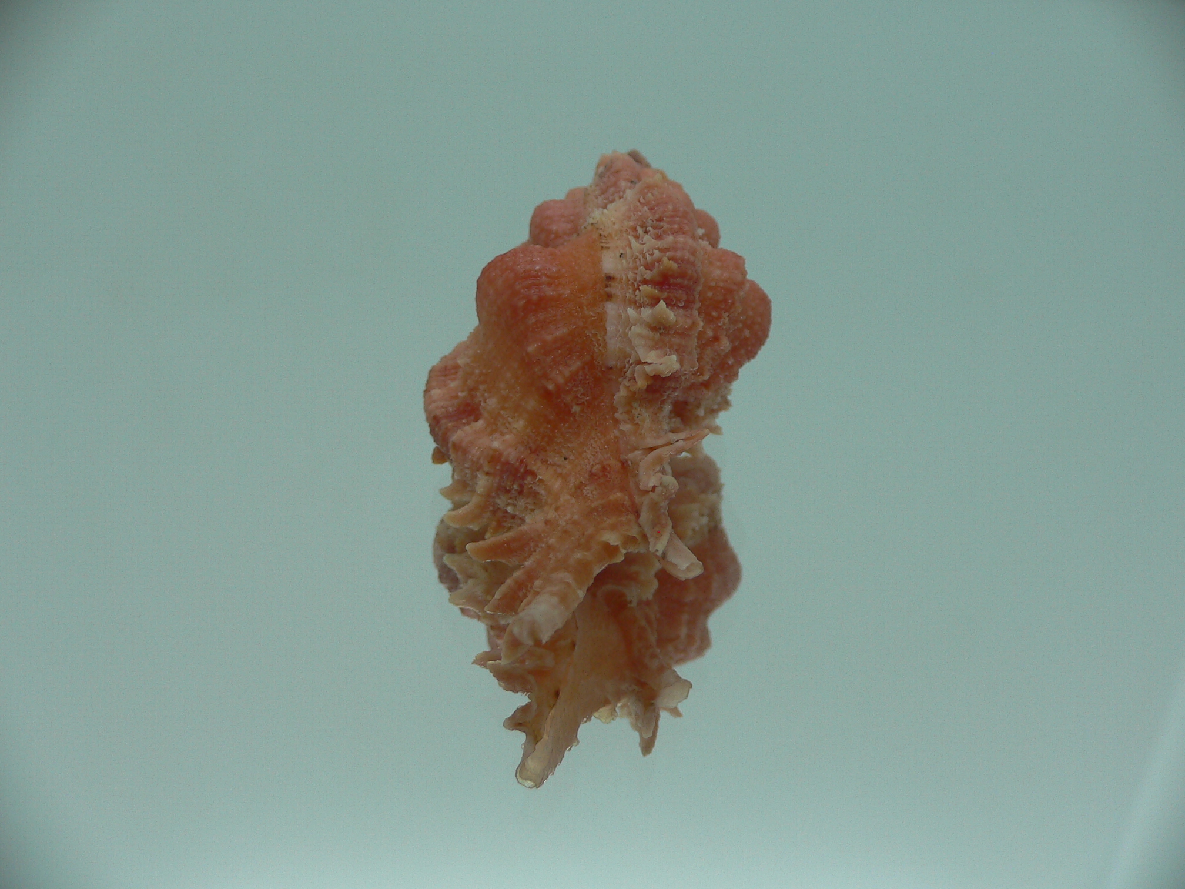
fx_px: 1198
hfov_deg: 52.6
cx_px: 592
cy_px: 444
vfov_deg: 40.7
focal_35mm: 35
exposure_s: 1/60
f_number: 2.8
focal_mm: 4.6
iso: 80
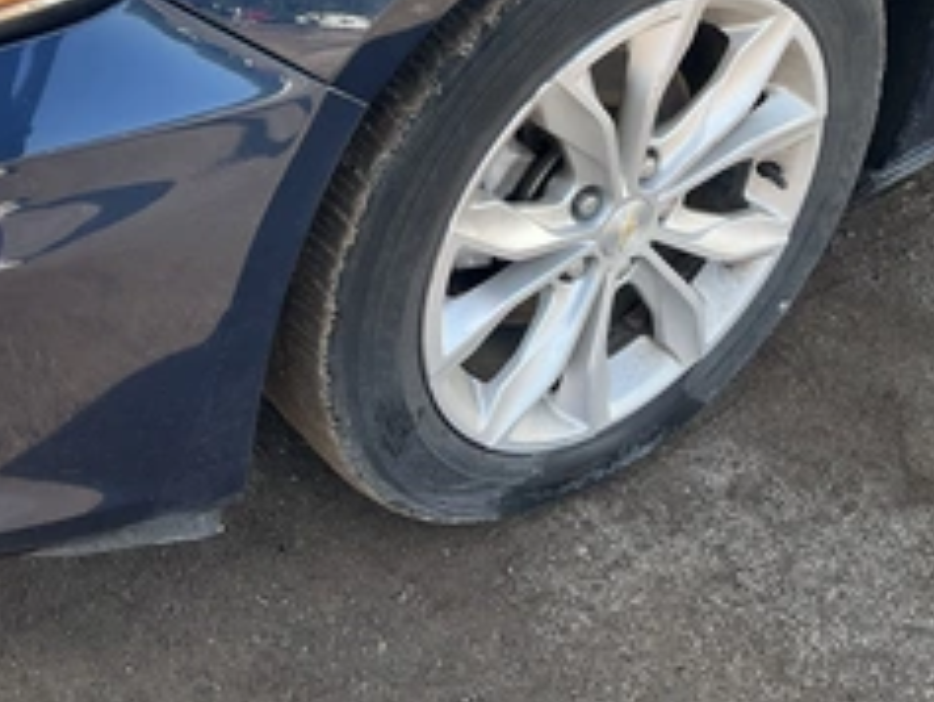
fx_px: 1323
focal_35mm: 49
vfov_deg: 29.0
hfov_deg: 38.5
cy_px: 138
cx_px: 311
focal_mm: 3
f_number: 1.8
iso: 20
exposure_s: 1/164
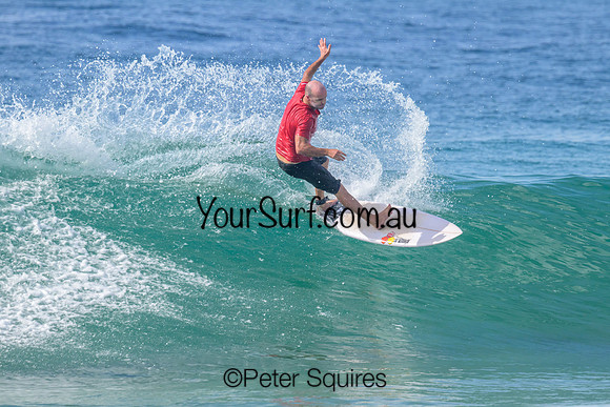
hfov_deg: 3.2
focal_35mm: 640
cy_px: 199
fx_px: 10852
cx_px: 350
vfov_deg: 2.1
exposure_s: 1/2000
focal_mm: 540
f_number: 11
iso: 900
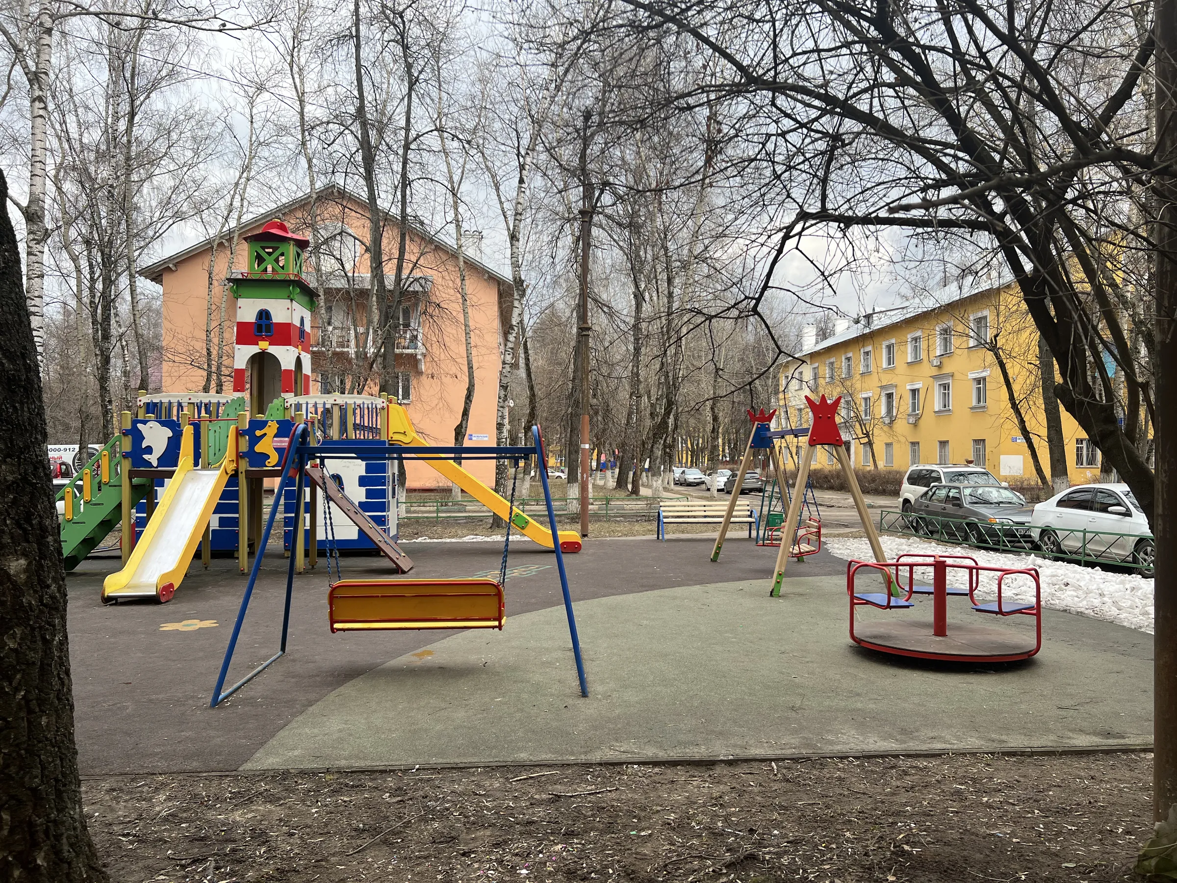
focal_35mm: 26
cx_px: 588
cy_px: 442
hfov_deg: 67.3
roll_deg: +0.6
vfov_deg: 53.1
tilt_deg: +0.6
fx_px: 884
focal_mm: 5.7
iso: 50
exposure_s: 1/1183
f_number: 1.5
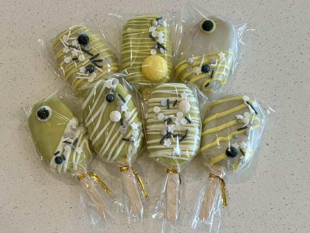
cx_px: 155
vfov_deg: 53.1
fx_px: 233
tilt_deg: -78.4
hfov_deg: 67.3
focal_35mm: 26
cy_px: 116
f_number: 1.6
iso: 50
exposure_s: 1/120
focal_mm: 5.96
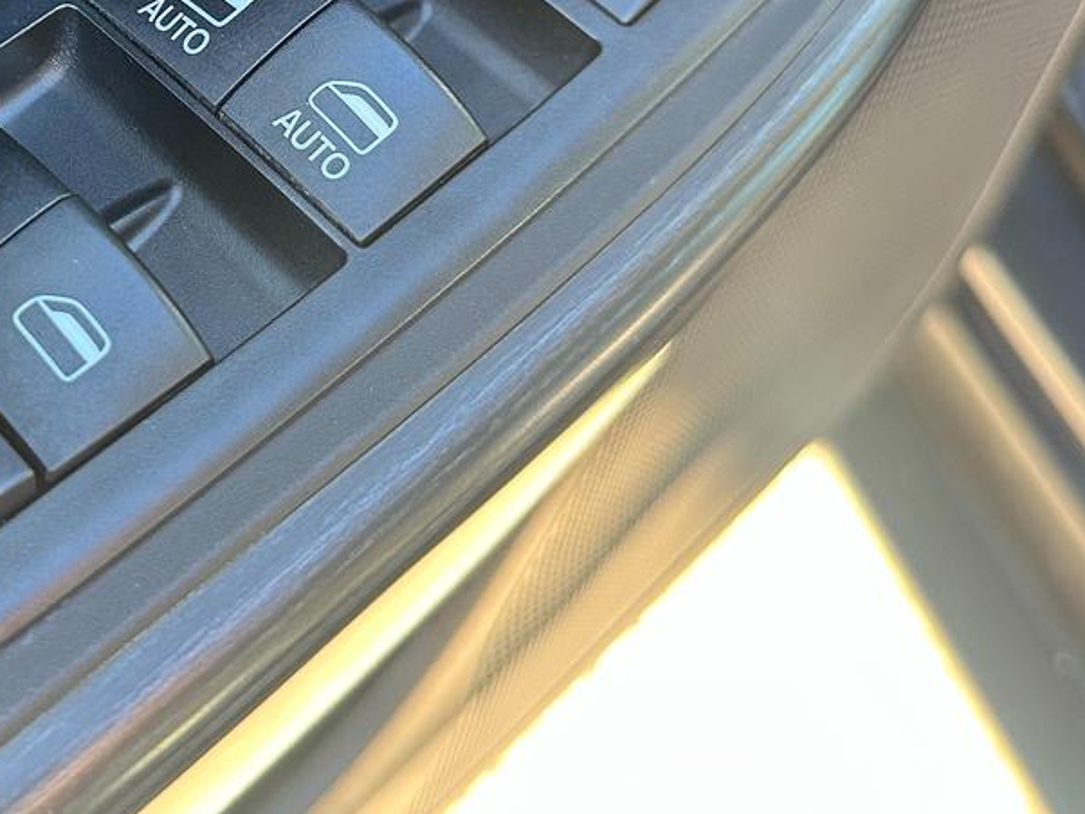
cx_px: 150
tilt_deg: -52.1
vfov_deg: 27.4
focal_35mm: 51
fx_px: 1599
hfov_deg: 35.7
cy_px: 56
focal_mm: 6.86
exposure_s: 1/121
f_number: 1.78
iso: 200
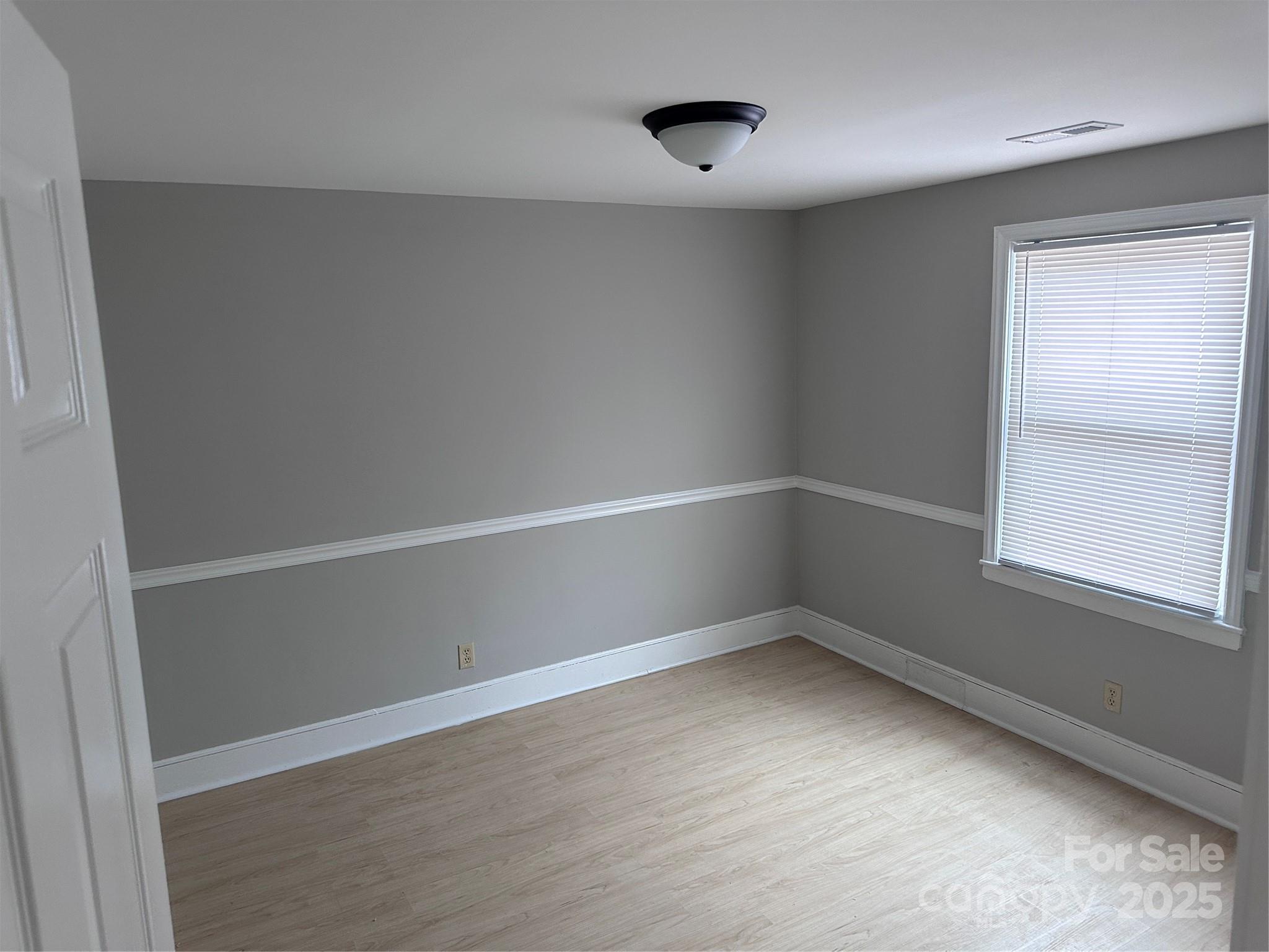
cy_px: 476
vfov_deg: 56.8
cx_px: 634
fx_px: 880
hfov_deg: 71.6
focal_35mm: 24
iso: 250
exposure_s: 1/60
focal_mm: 6.86
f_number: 1.78
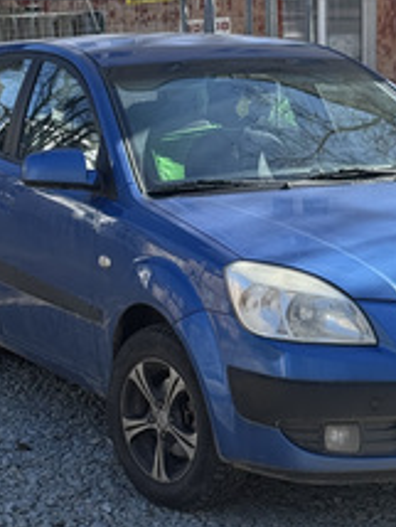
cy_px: 163
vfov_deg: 17.5
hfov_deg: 13.2
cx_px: 259
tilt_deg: -6.3
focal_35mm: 112
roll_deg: +0.3
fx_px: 1705
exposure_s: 1/1543
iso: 80
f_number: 1.78
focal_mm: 6.76
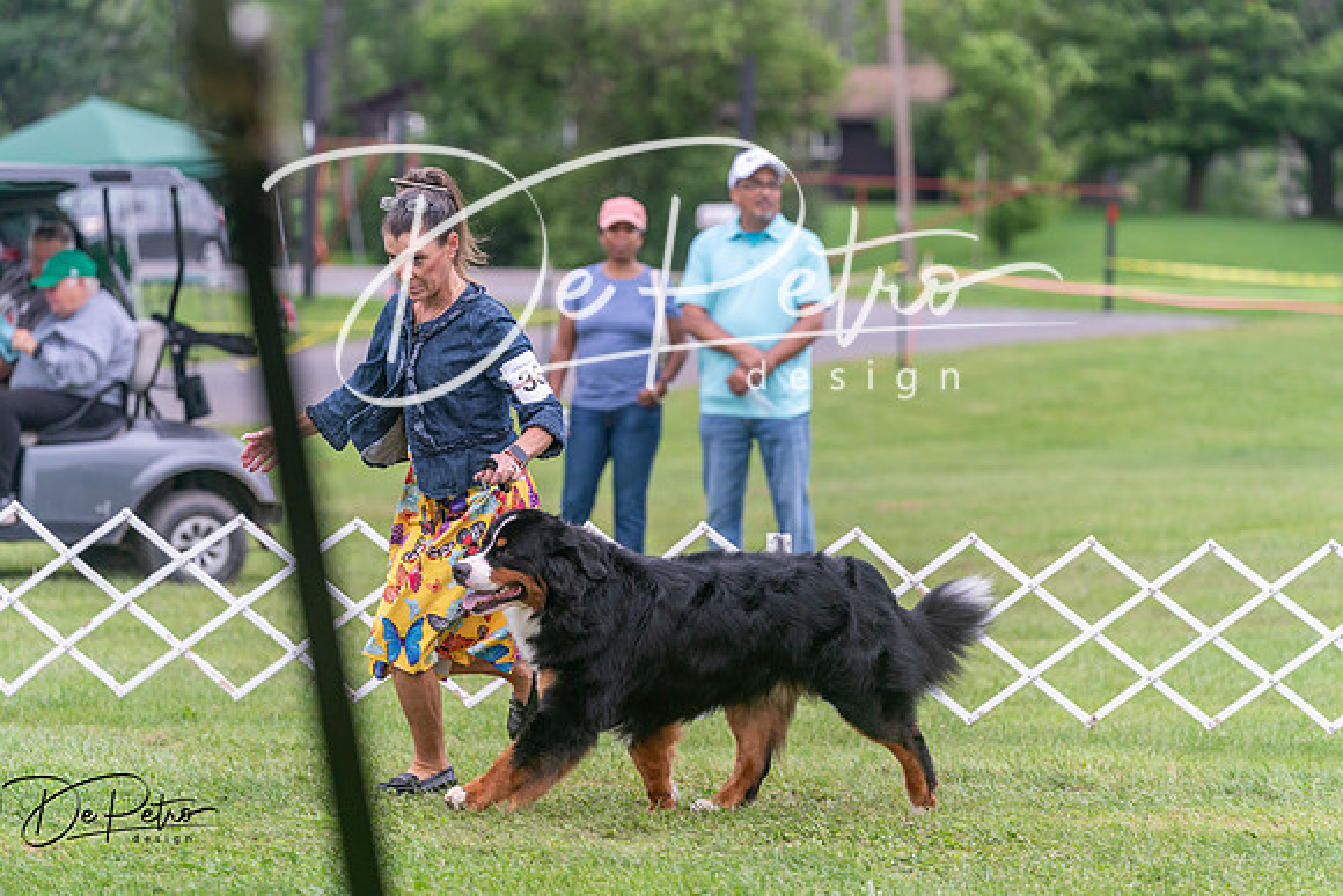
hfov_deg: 12.2
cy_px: 448
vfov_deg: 8.2
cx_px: 672
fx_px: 6269
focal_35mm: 168
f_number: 4.5
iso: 400
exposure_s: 1/1600
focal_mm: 168
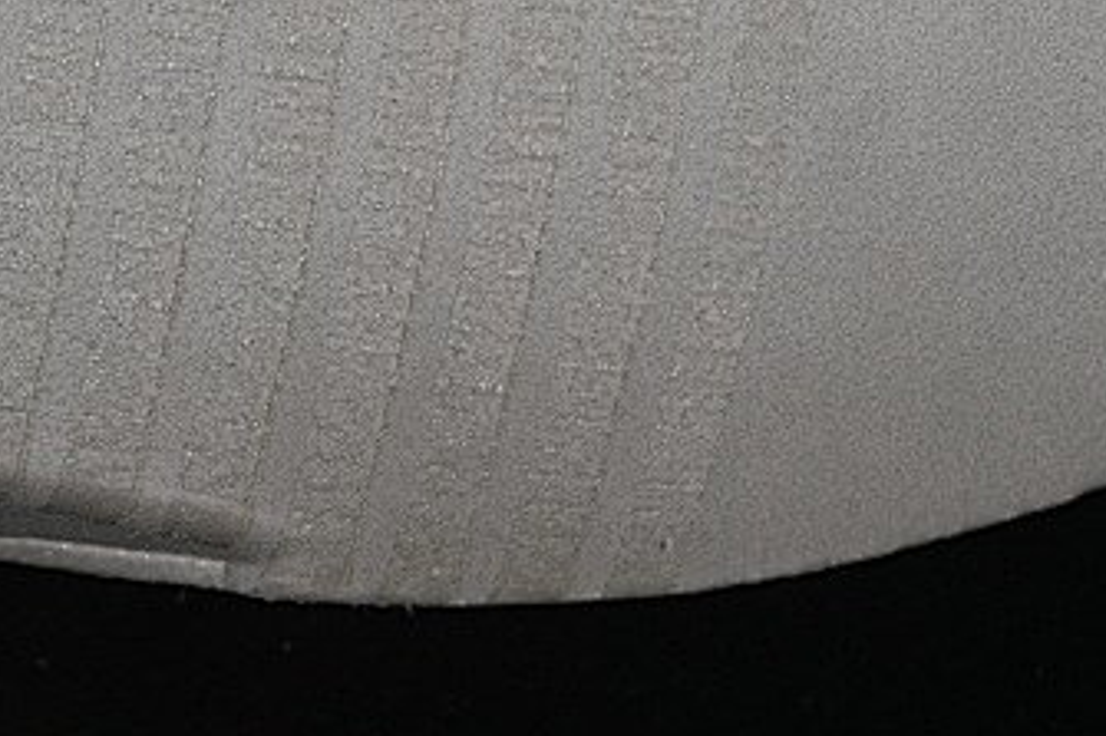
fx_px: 7431
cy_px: -50
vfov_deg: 5.7
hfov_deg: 8.4
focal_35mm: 242
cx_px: -145
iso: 160
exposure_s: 1/80
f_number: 7.1
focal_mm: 50
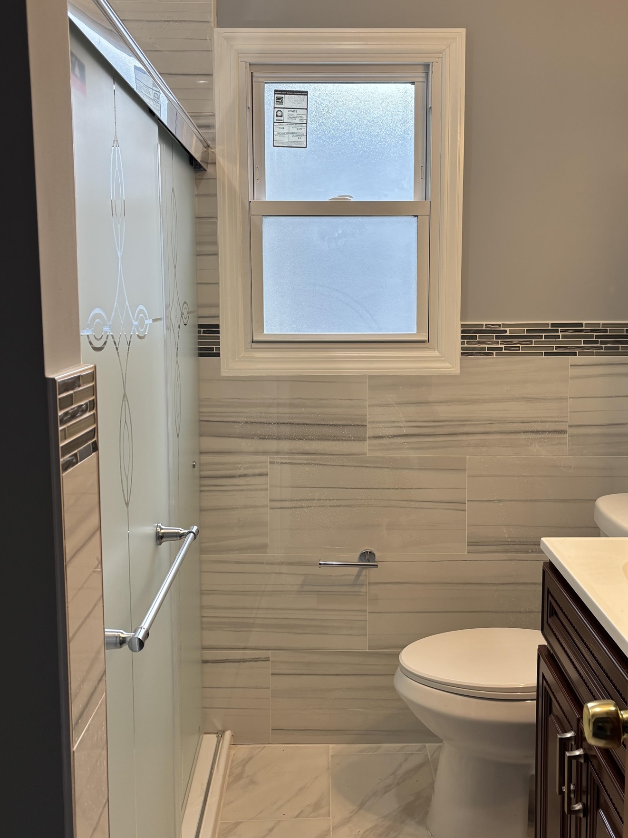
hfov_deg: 41.8
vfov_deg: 53.9
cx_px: 338
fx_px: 823
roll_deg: -0.7
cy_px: 375
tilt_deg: -6.0
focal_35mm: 34
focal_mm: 5.96
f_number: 1.6
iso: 50
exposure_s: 1/120
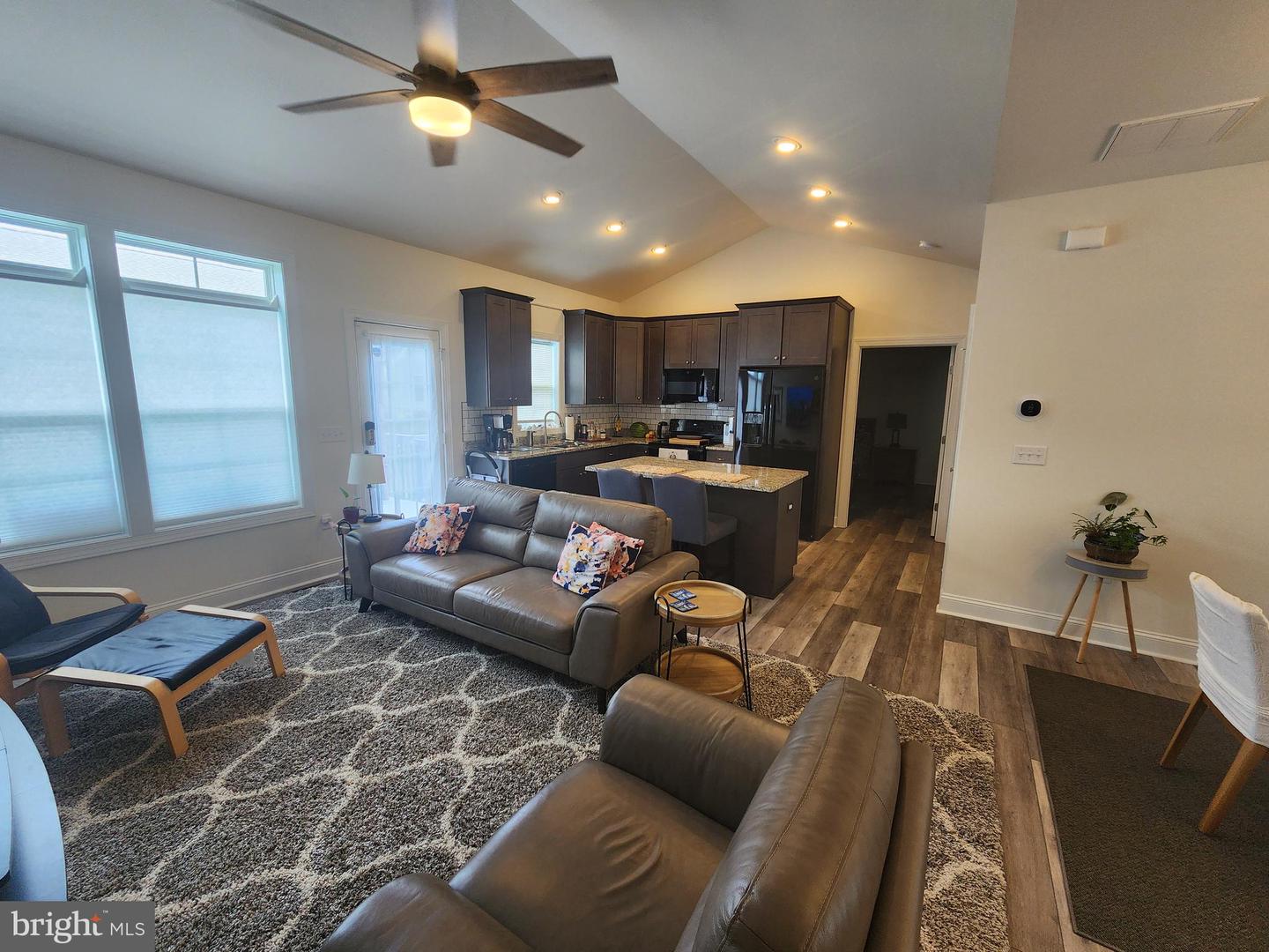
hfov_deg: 106.2
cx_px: 634
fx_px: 477
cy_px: 476
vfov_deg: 89.9
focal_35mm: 13
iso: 80
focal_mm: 2.2
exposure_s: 1/60
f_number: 2.2
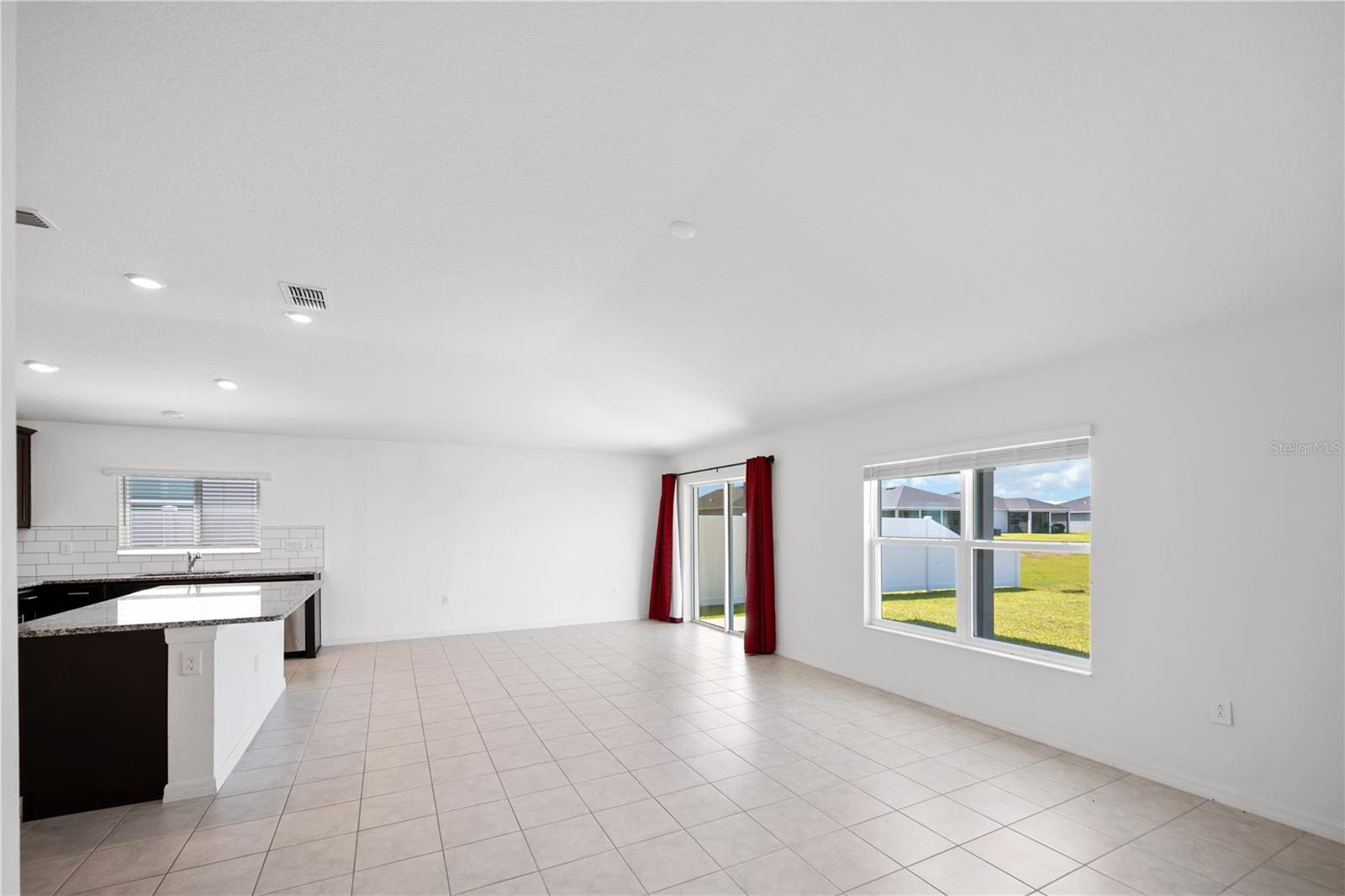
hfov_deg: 104.3
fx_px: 523
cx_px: 672
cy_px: 448
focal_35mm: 14
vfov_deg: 81.2
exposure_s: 1/50
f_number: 4
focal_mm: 14
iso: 320
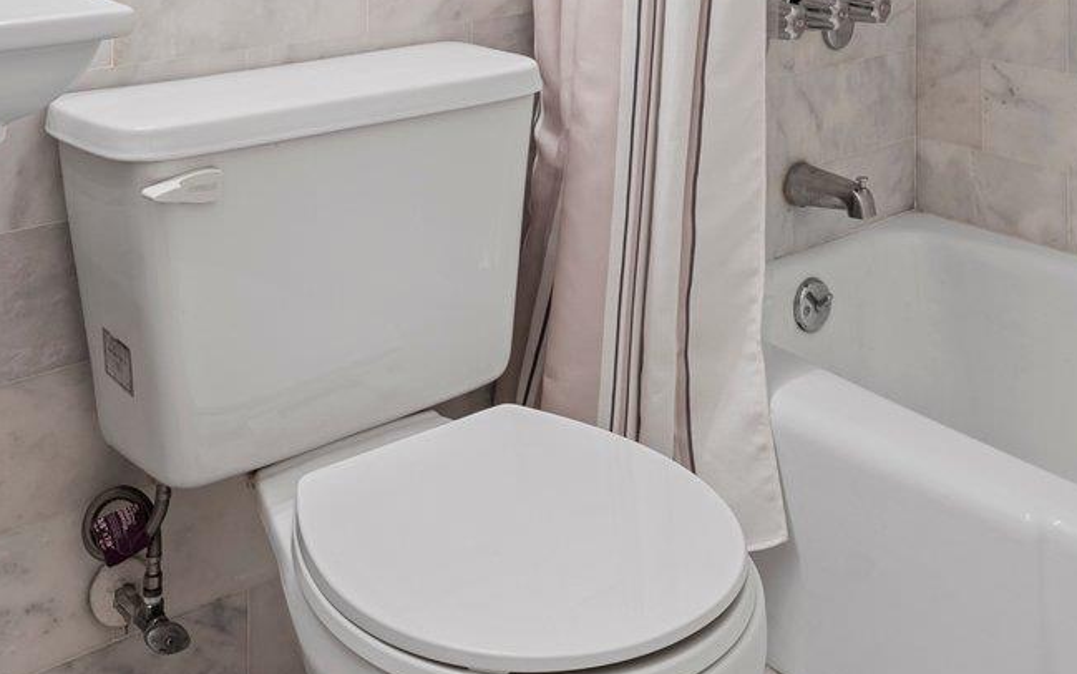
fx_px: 1321
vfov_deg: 25.0
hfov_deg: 44.3
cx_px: 596
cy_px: -190
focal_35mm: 45
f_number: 10
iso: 200
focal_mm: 14
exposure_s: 1/2
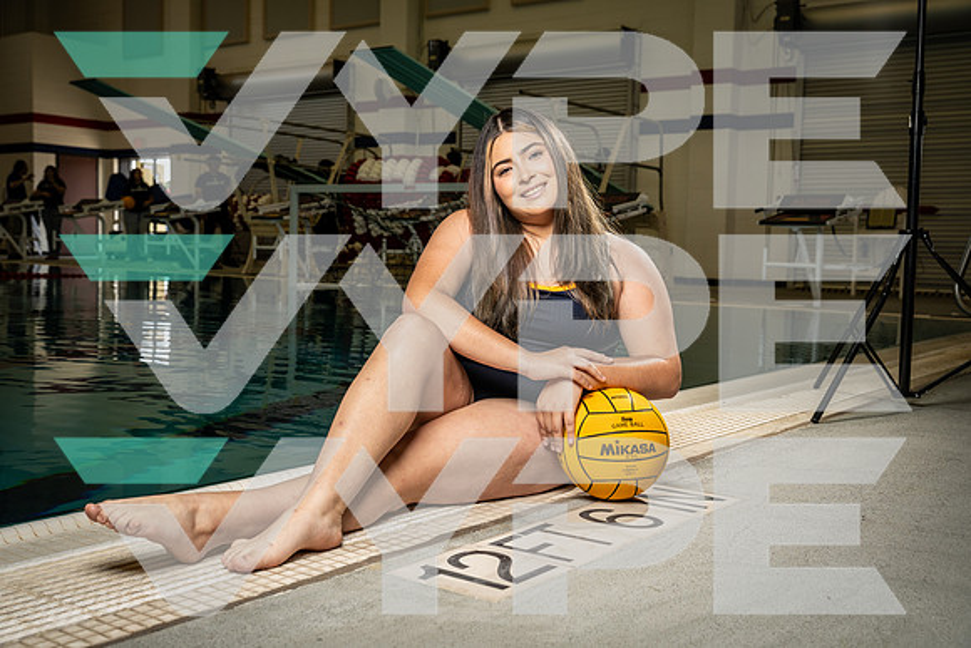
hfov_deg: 49.5
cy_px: 324
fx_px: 1052
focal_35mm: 39
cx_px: 486
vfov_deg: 34.2
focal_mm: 39
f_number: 5.6
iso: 640
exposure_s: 1/250
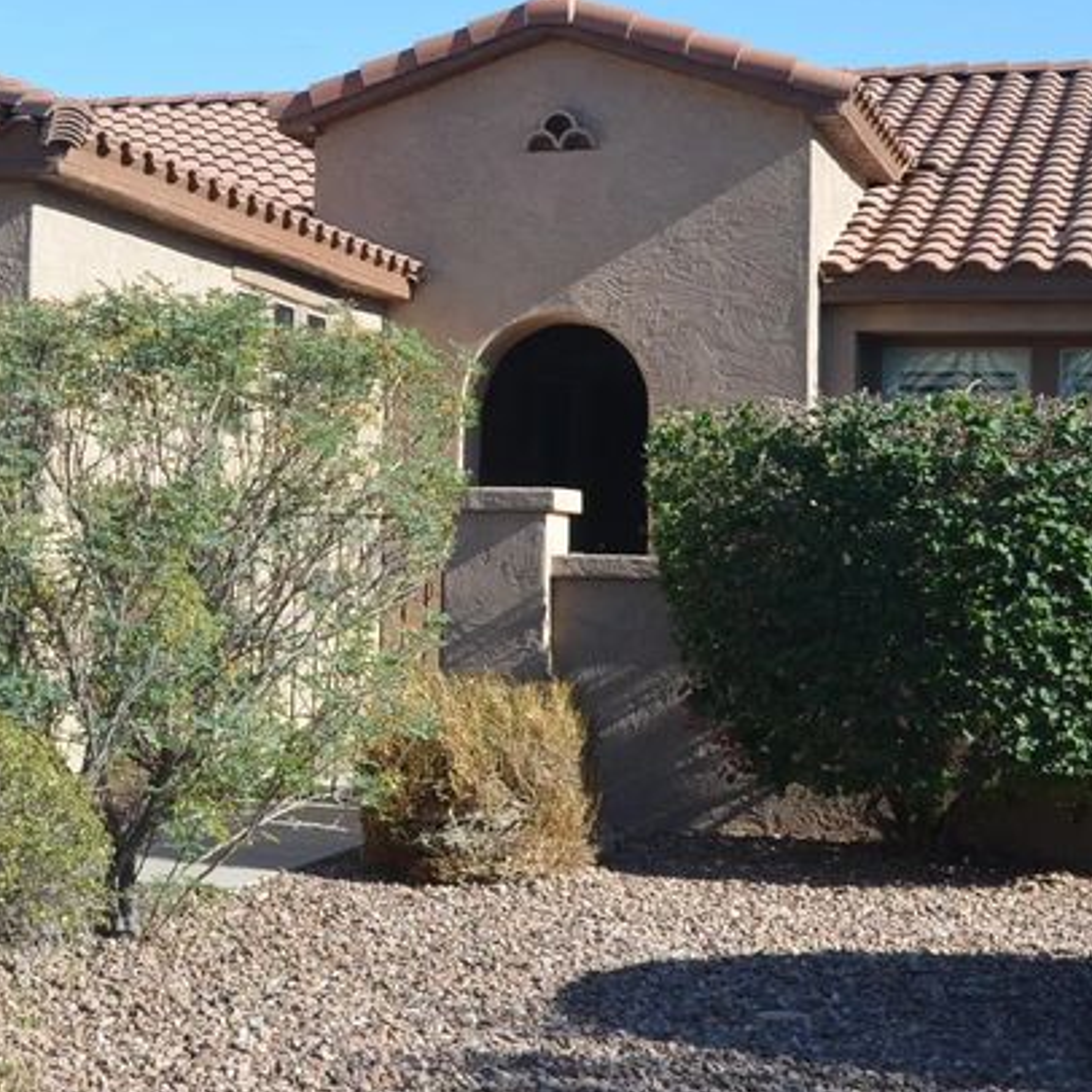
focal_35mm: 77
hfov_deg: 22.0
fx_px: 2748
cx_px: 151
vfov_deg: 22.5
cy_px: 508
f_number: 8
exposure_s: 1/250
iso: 200
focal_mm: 24
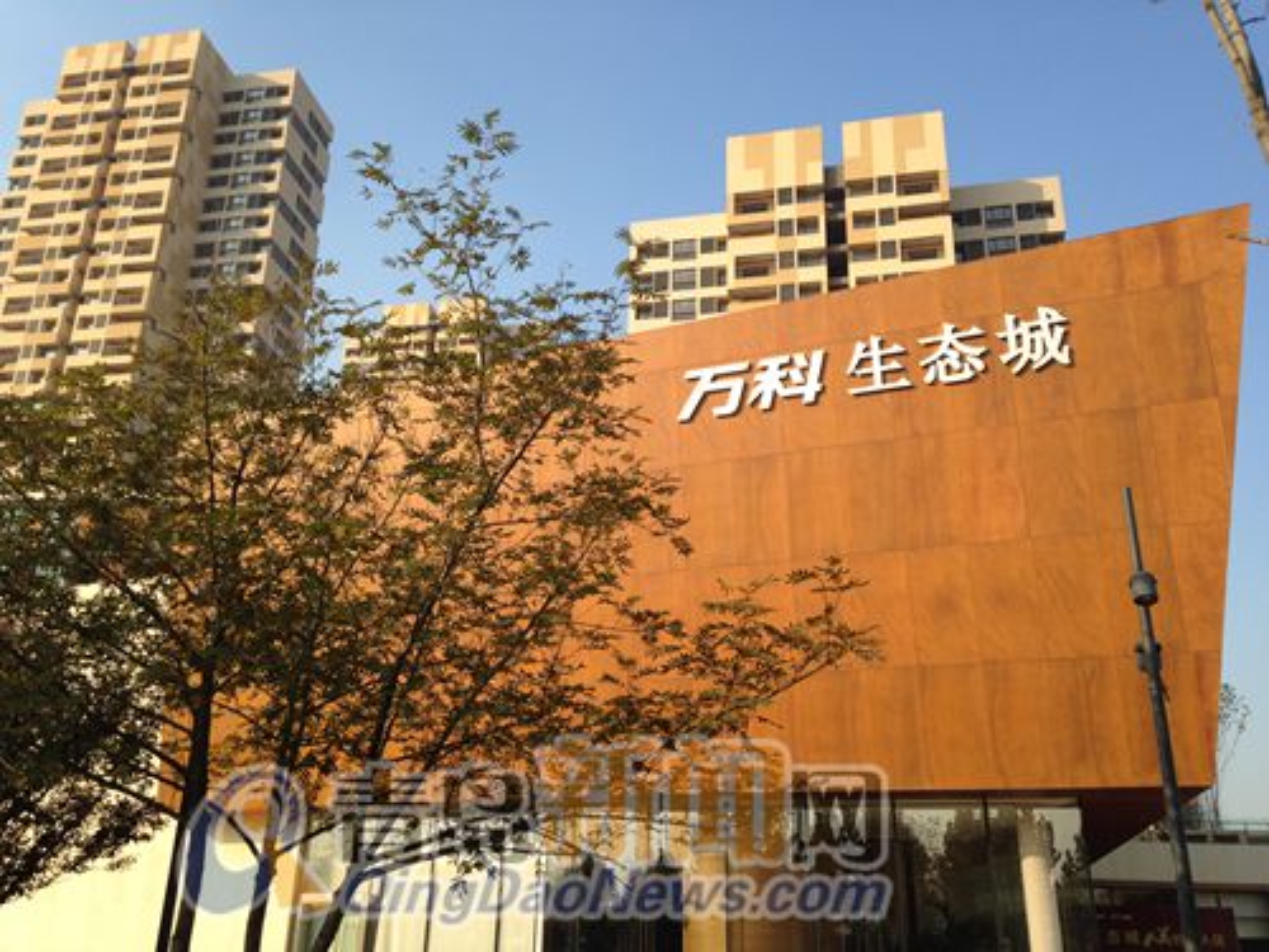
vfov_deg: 42.9
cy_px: 476
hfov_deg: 55.4
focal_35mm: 33
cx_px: 634
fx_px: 1210
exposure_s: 1/809
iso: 50
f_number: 2.4
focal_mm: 4.12
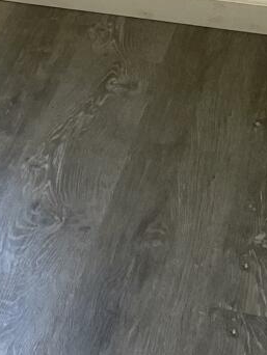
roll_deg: +0.0
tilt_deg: -14.2
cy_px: -266
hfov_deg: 9.5
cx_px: -144
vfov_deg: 12.0
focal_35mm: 152
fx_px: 1561
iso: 100
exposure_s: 1/120
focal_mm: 4.2
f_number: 1.6
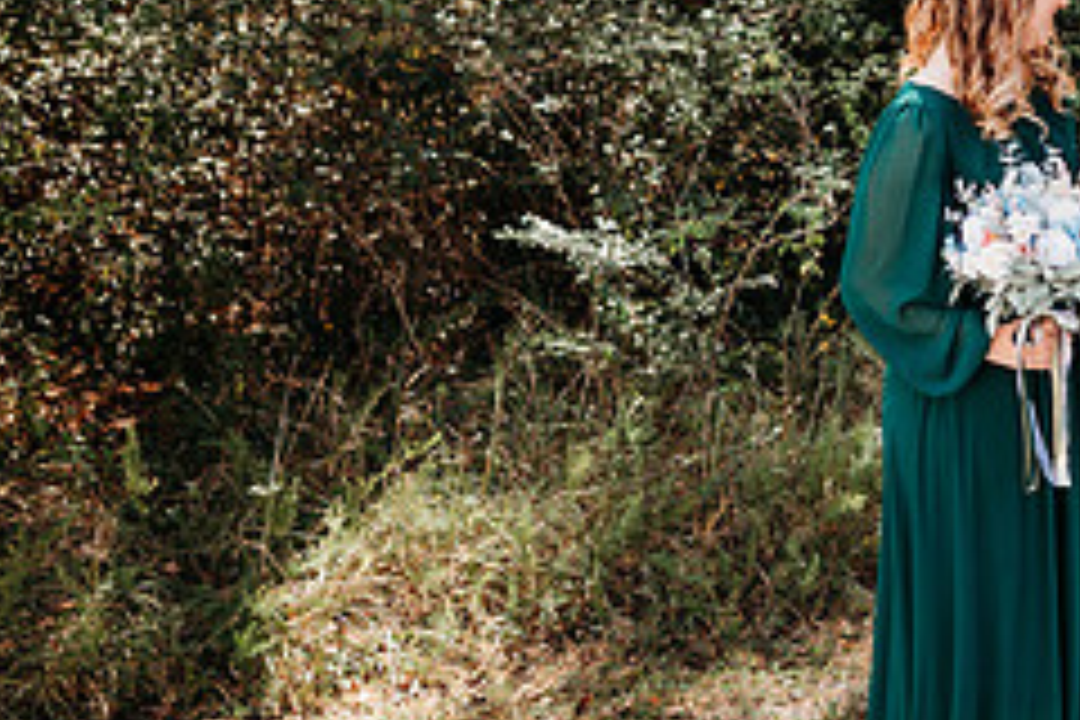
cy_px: 196
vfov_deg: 23.2
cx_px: 1071
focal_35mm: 58
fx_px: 1740
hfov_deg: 31.9
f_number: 2.2
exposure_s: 1/800
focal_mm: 24
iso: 100
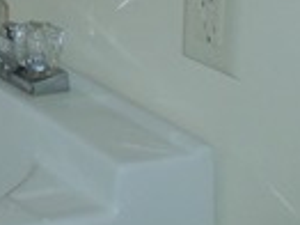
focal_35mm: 142
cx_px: -419
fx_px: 1230
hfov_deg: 11.5
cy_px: -259
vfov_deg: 9.6
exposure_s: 1/30
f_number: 3.4
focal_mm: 5.2
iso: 100
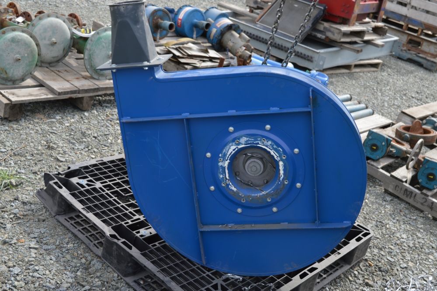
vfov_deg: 28.0
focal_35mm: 48
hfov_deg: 41.1
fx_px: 582
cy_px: 146
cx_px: 218
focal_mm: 32
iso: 100
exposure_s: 1/160
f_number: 6.3
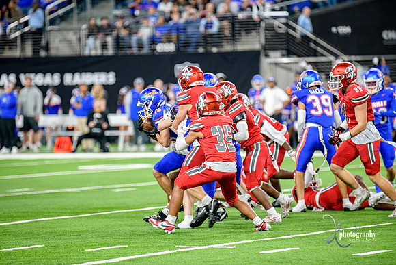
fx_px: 2420
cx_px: 198
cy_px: 132
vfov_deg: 6.2
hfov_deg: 9.4
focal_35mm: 220
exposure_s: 1/400
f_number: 2.8
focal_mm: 220
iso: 1250
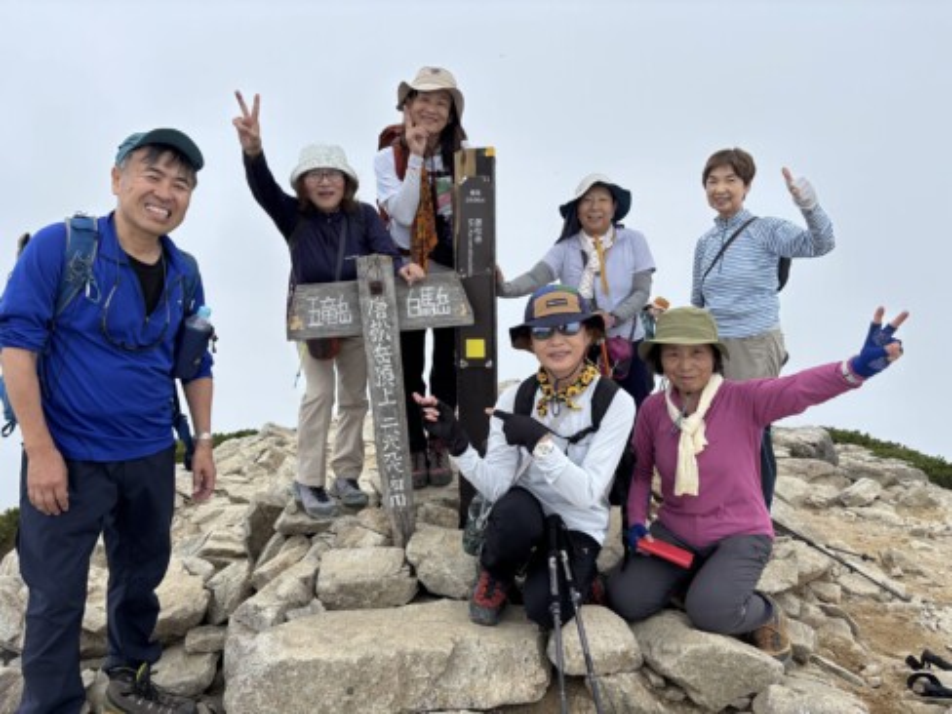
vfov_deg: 53.1
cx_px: 476
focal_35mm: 26
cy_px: 357
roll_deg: +0.8
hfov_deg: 67.3
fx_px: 715
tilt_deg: -9.1
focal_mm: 5.96
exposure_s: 1/1984
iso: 50
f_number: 1.6
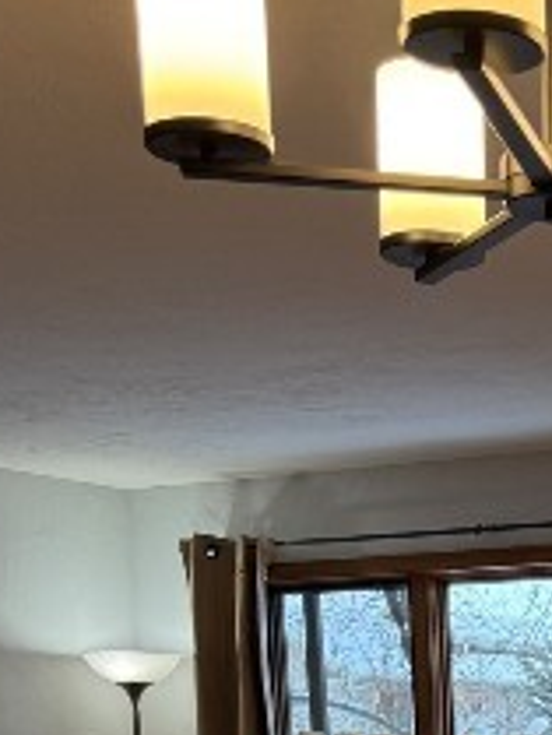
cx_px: 791
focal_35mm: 88
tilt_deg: -8.7
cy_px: 1066
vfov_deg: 19.7
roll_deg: +0.5
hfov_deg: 15.7
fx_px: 1869
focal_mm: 6.76
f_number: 1.78
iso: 80
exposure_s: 1/138
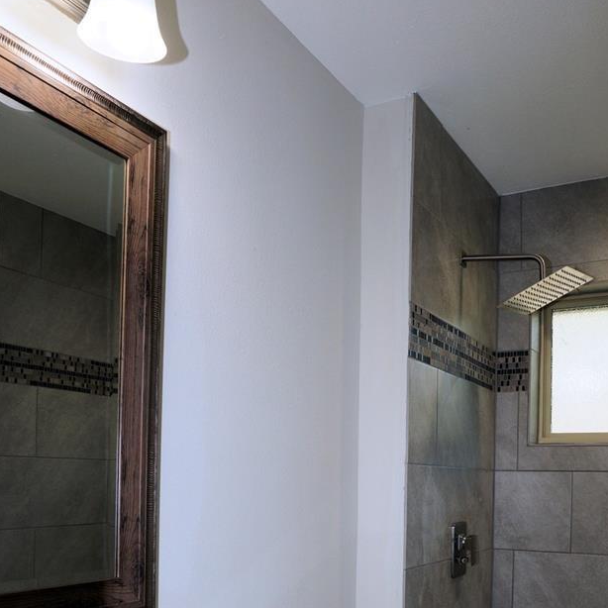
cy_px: 498
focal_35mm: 34
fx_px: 676
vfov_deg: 45.6
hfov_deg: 48.2
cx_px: 360
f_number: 8
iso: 400
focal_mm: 16
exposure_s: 1/60
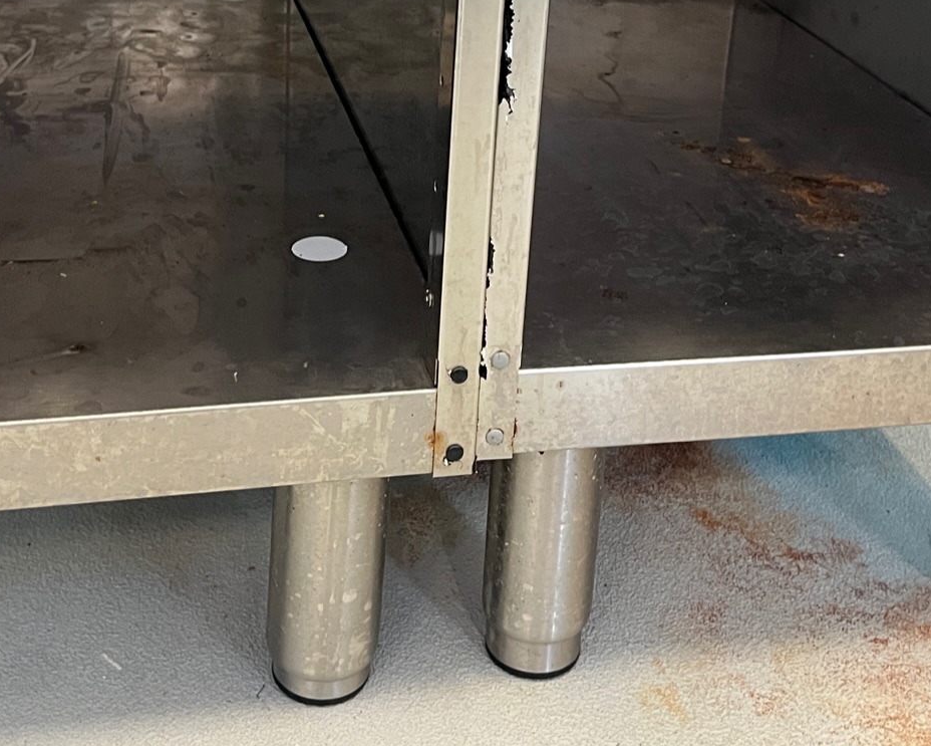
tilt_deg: -18.2
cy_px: 56
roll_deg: -3.7
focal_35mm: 56
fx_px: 1544
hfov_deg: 33.5
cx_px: 424
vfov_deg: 26.1
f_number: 1.6
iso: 320
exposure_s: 1/50
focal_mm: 5.1
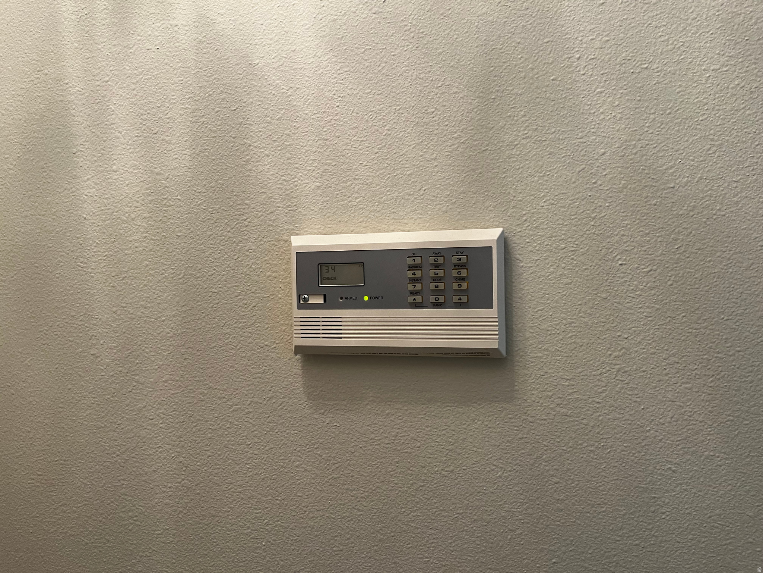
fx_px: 573
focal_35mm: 26
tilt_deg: -1.0
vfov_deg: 53.1
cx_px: 382
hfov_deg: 67.3
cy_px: 286
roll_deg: -0.1
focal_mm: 5.1
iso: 125
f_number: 1.6
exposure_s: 1/60
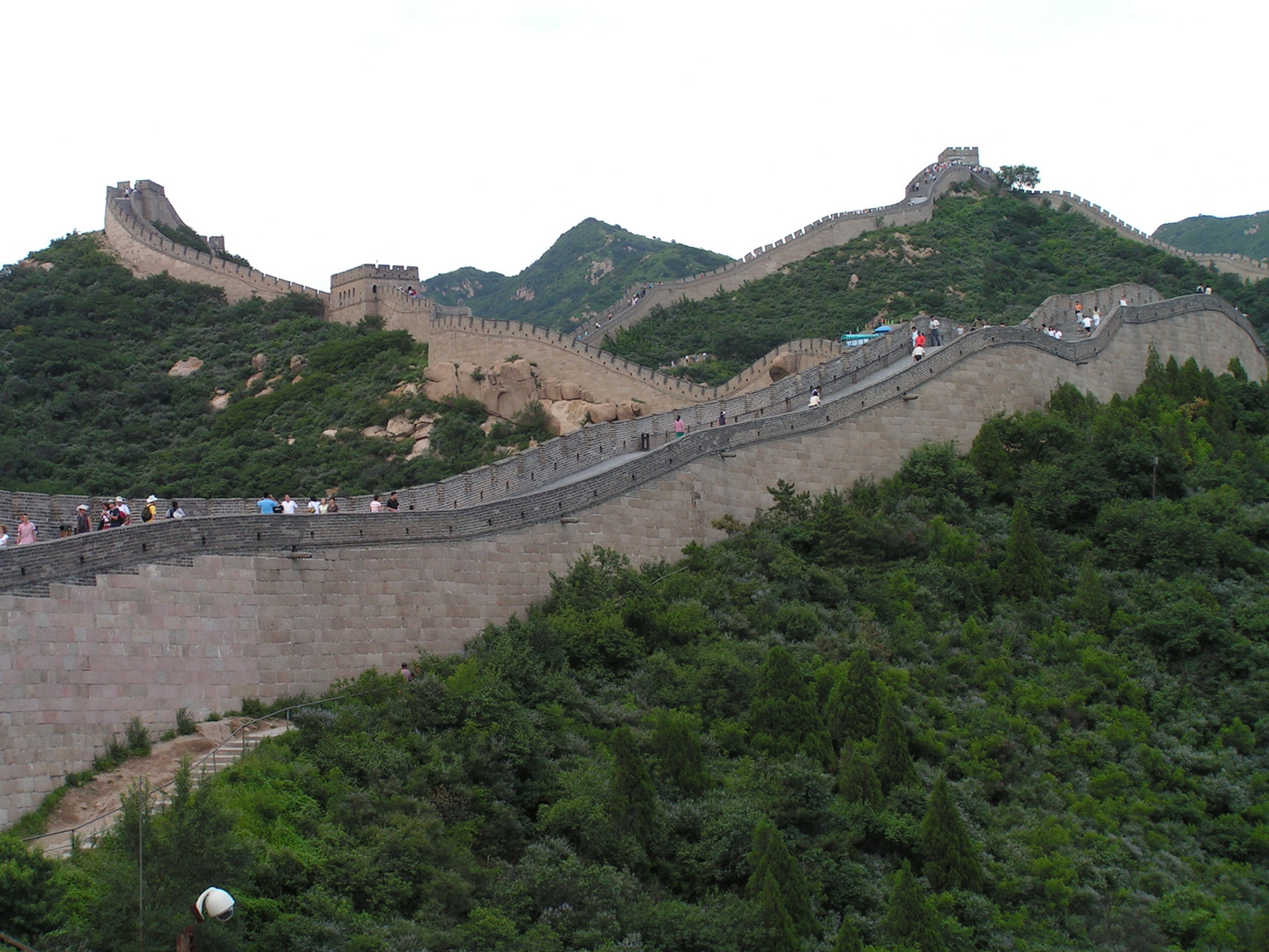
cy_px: 476
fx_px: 2786
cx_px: 634
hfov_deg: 25.7
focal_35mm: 76
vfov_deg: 19.4
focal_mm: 12.7
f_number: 4.5
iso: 50
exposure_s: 1/160
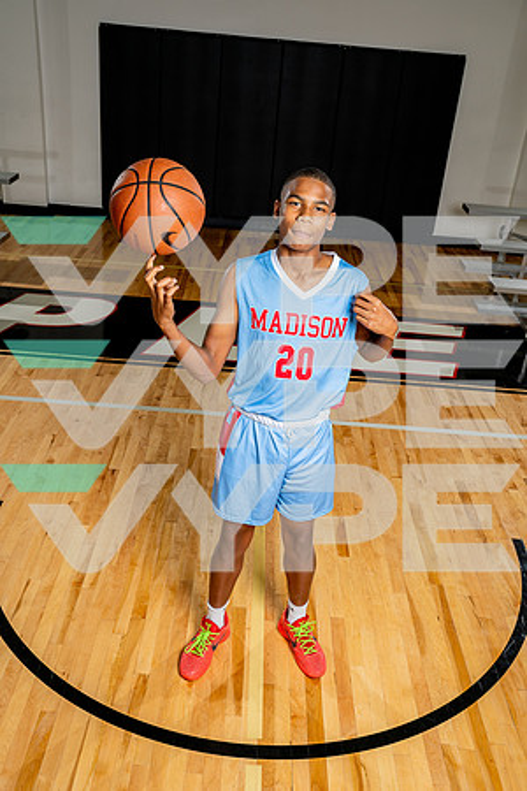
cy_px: 396
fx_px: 747
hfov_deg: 38.9
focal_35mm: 34
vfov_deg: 55.8
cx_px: 264
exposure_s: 1/250
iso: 250
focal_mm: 34
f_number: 7.1
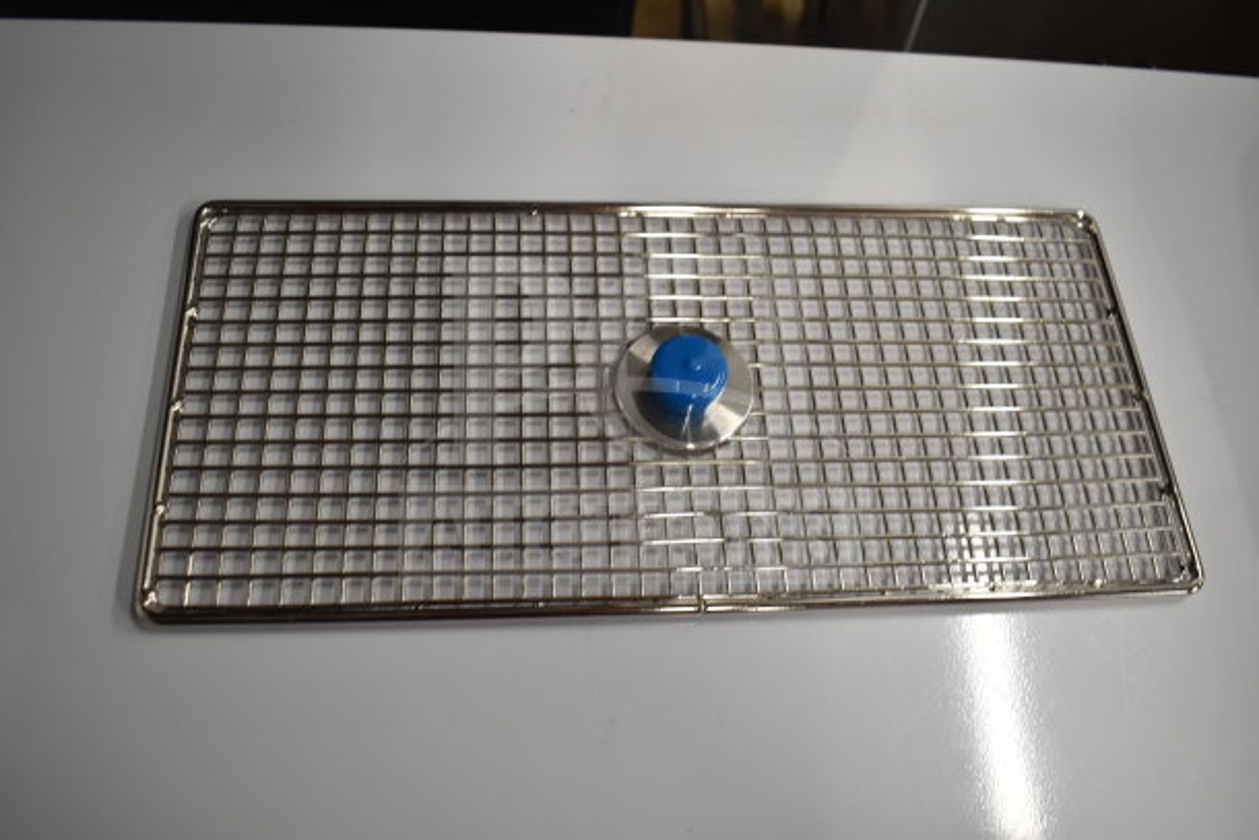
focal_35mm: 33
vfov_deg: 40.0
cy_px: 420
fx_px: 1154
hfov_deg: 57.2
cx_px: 630
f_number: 3.8
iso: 500
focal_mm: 22
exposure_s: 1/30
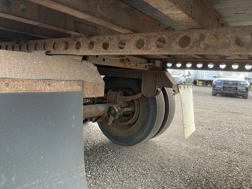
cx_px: 126
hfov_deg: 61.7
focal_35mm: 29
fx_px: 211
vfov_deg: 48.2
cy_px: 94
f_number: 1.8
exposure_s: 1/122
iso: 50
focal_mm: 3
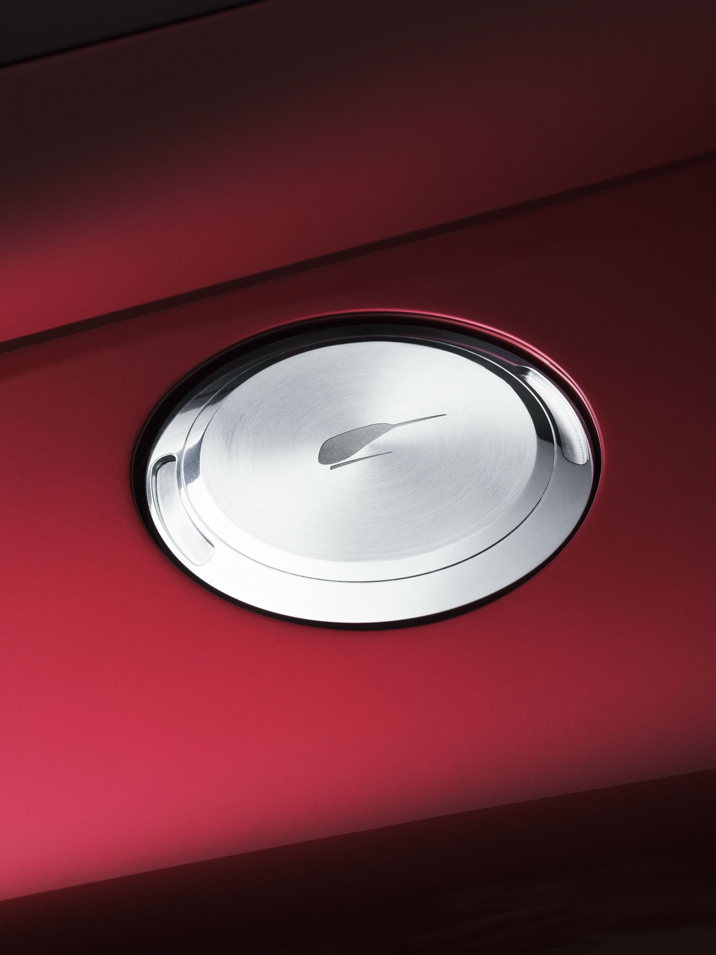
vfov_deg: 20.7
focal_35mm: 95
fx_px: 2620
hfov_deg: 15.6
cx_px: 358
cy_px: 478
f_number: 16
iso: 800
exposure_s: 1.3
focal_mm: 120
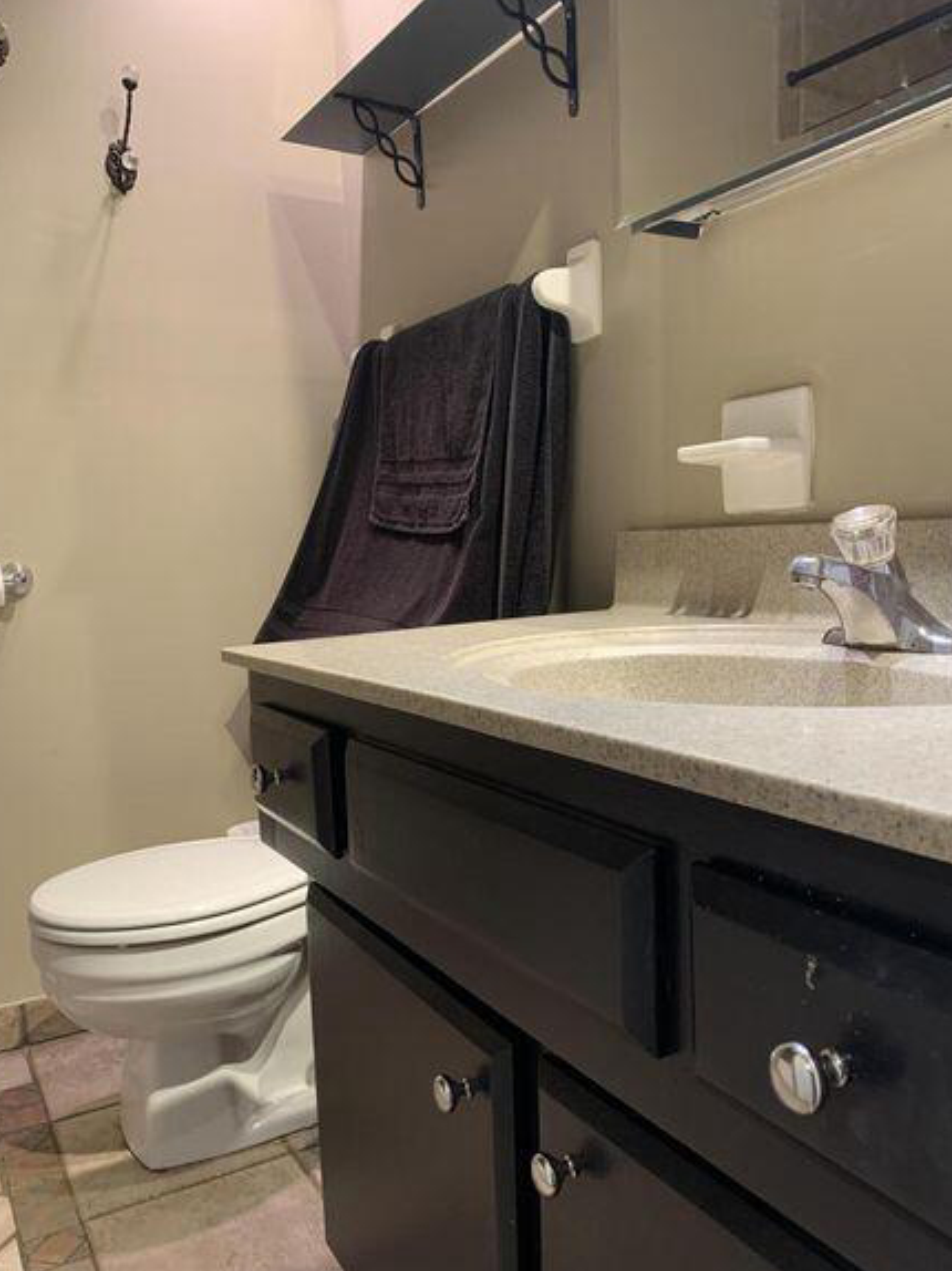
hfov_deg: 48.2
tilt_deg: -7.9
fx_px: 1064
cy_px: 689
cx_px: 500
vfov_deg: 61.6
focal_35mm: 29
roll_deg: +1.6
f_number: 1.8
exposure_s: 1/60
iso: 160
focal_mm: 4.25
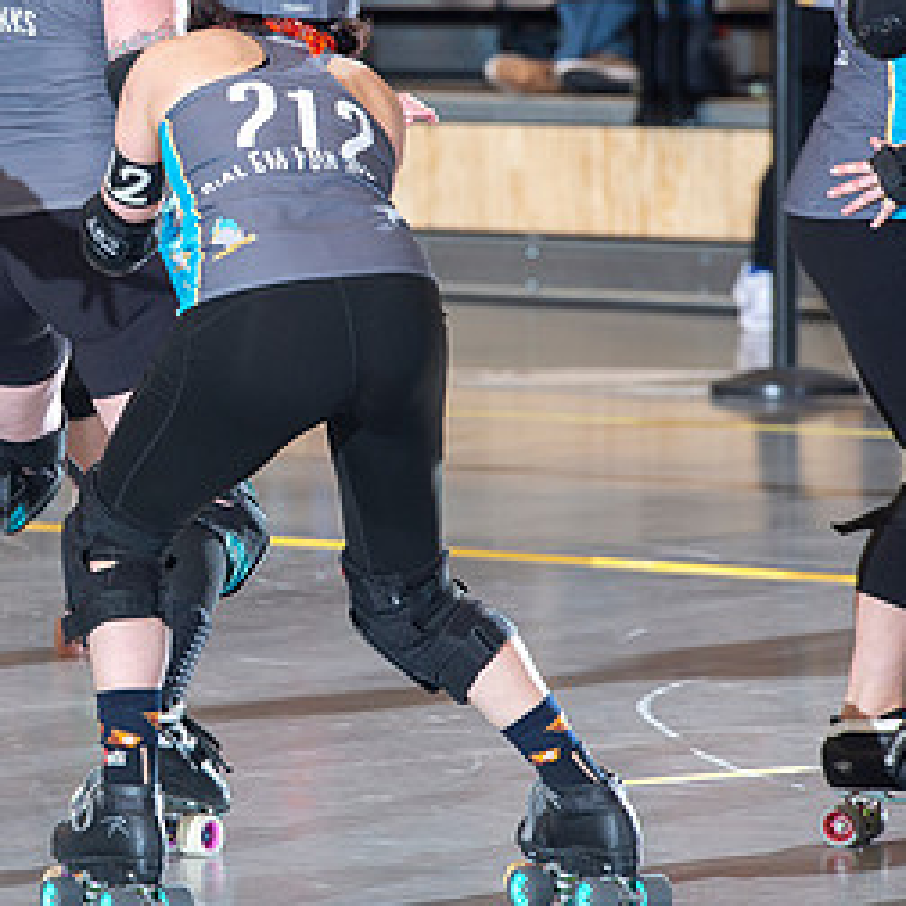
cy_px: 336
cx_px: 36
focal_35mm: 392
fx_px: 11608
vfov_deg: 4.5
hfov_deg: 4.5
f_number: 6.3
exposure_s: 1/160
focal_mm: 200
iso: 640
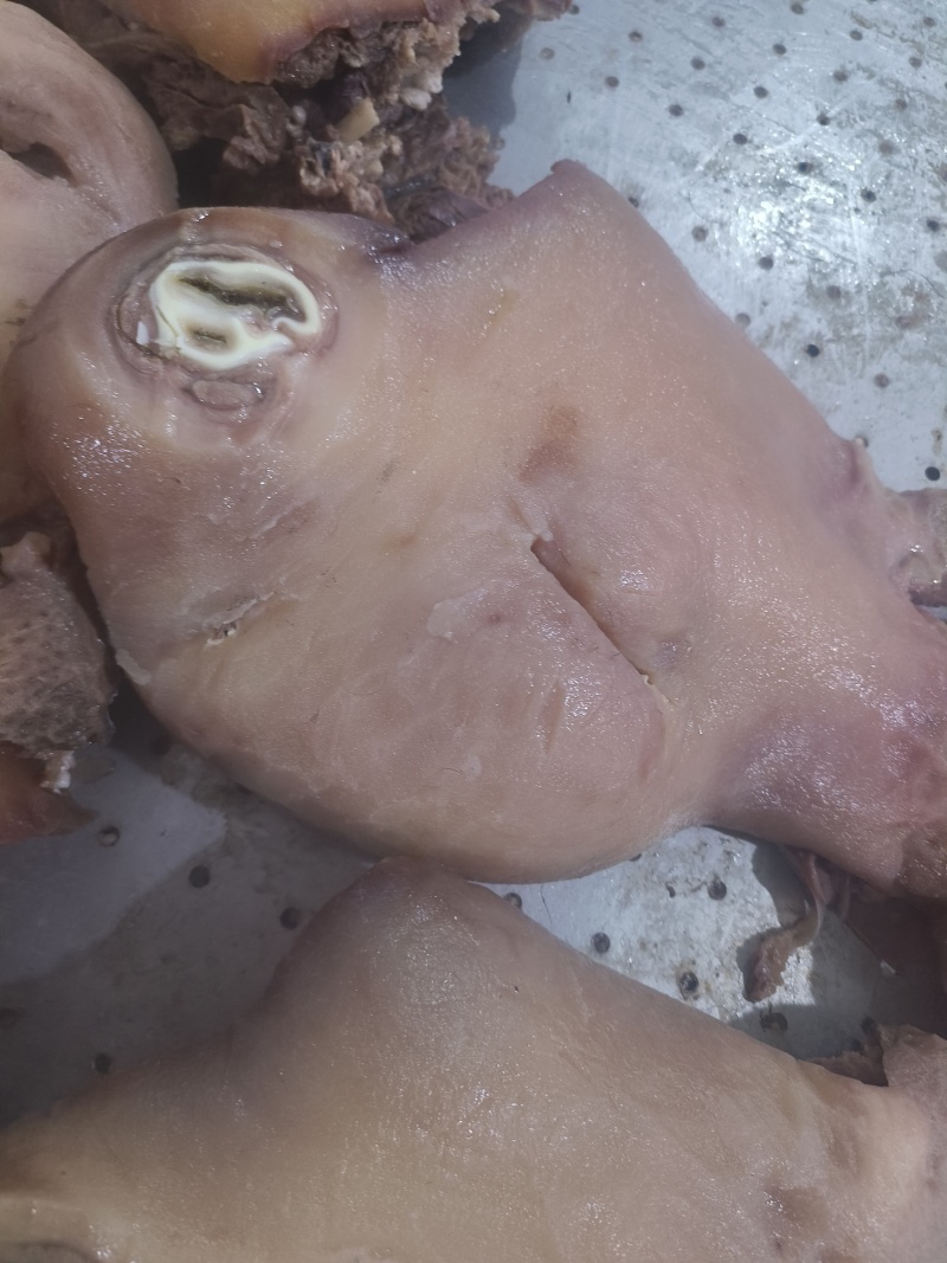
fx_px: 839
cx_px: 474
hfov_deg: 58.9
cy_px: 632
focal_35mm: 23
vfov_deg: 73.9
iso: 1830
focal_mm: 5.5
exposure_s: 1/33.3
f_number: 1.75
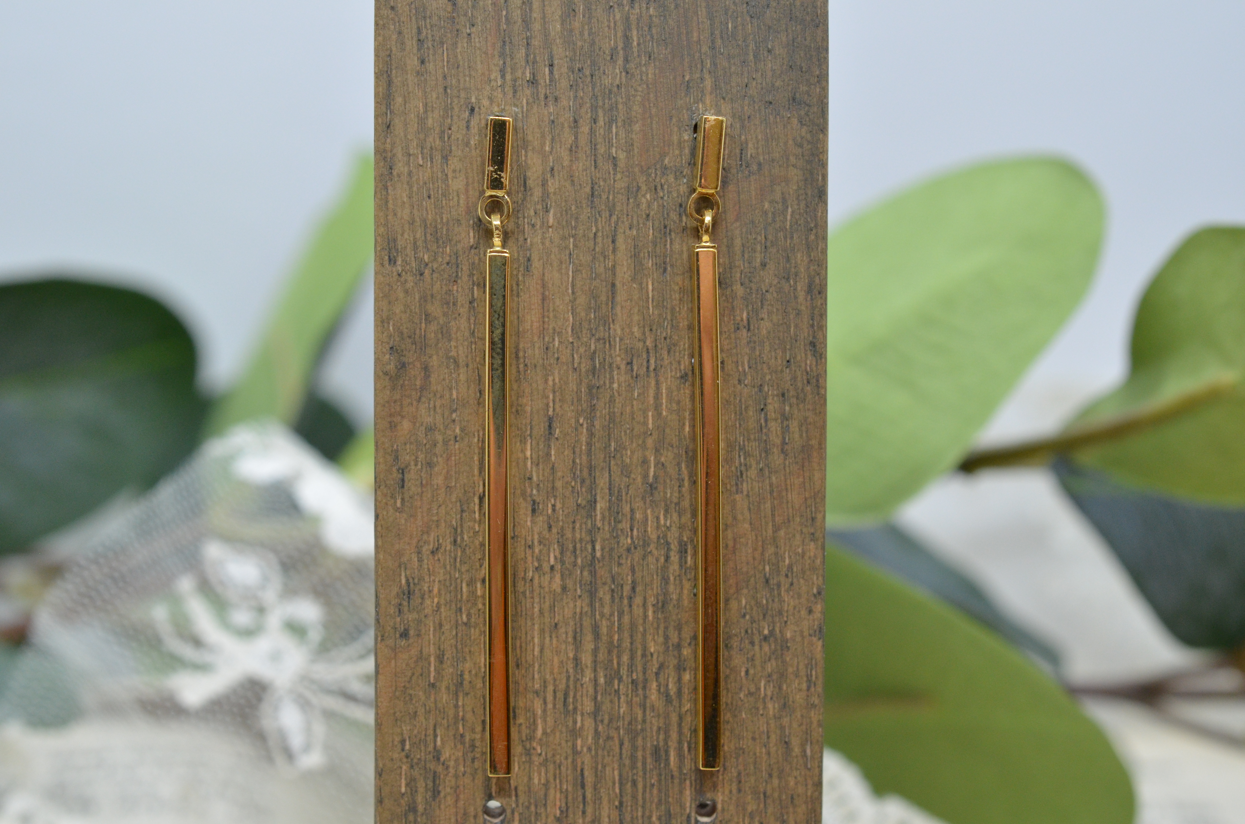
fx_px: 2071
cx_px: 622
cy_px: 412
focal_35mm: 60
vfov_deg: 22.5
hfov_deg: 33.5
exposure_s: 1/125
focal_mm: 40
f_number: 9
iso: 1000
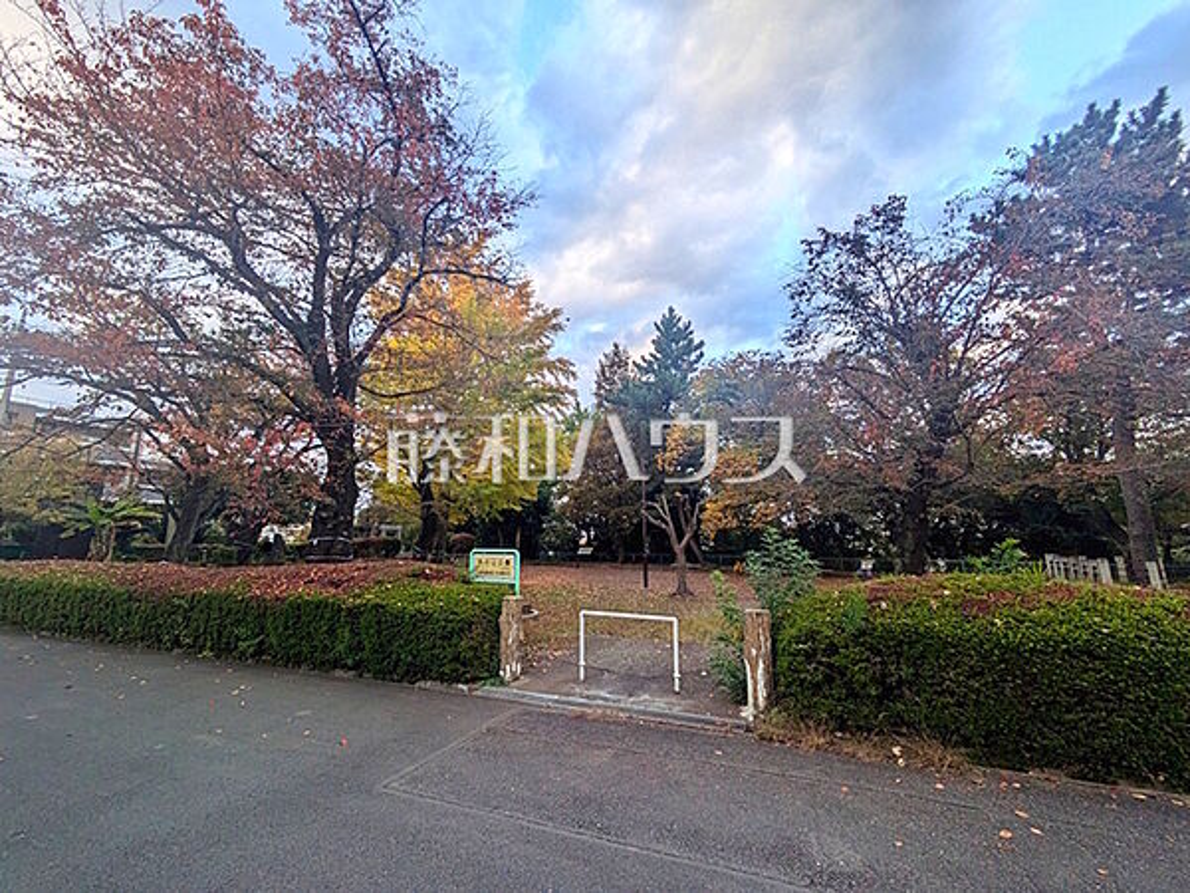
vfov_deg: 85.7
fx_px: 481
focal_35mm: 14
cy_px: 446
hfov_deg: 102.1
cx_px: 595
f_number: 2.2
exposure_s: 1/151
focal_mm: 1.83
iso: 50
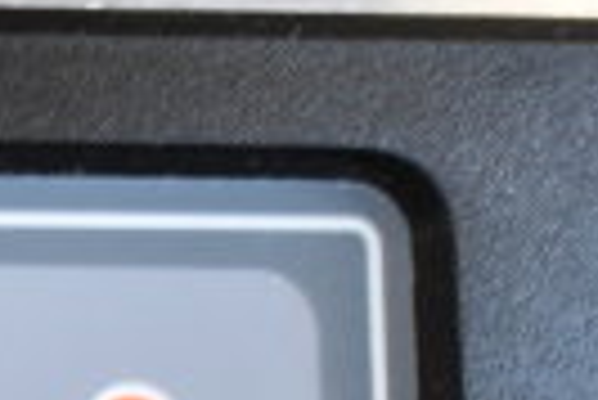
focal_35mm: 179
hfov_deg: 10.2
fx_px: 2977
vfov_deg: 7.6
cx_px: -737
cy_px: 528
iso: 800
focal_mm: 26
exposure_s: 1/40
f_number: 4
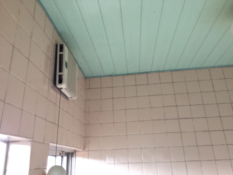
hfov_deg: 61.7
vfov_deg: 48.2
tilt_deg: +20.0
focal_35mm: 29
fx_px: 195
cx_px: 116
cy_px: 88
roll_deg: +0.1
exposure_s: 1/30
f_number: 2.2
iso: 160
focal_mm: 4.15
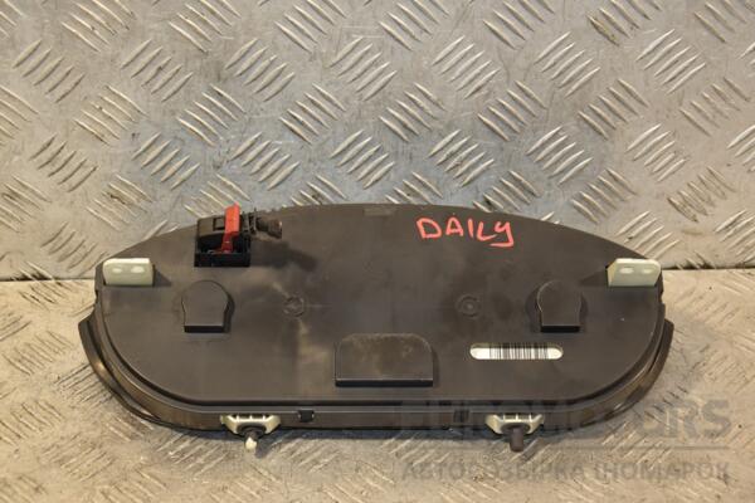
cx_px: 378
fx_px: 1636
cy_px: 252
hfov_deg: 26.0
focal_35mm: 78
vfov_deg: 17.5
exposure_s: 1/125
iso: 800
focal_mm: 52
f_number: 5
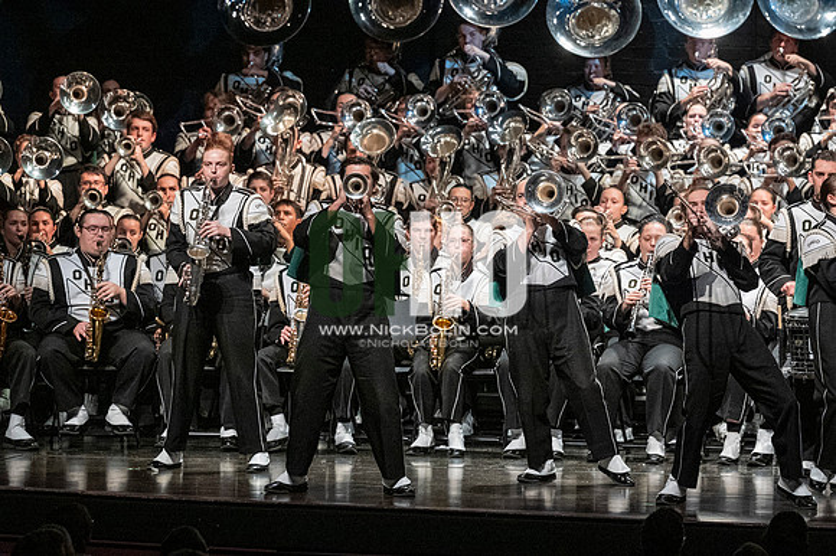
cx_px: 418
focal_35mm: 225
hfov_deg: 9.2
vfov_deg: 6.1
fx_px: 5222
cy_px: 278
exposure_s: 1/500
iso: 4000
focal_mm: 150
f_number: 4
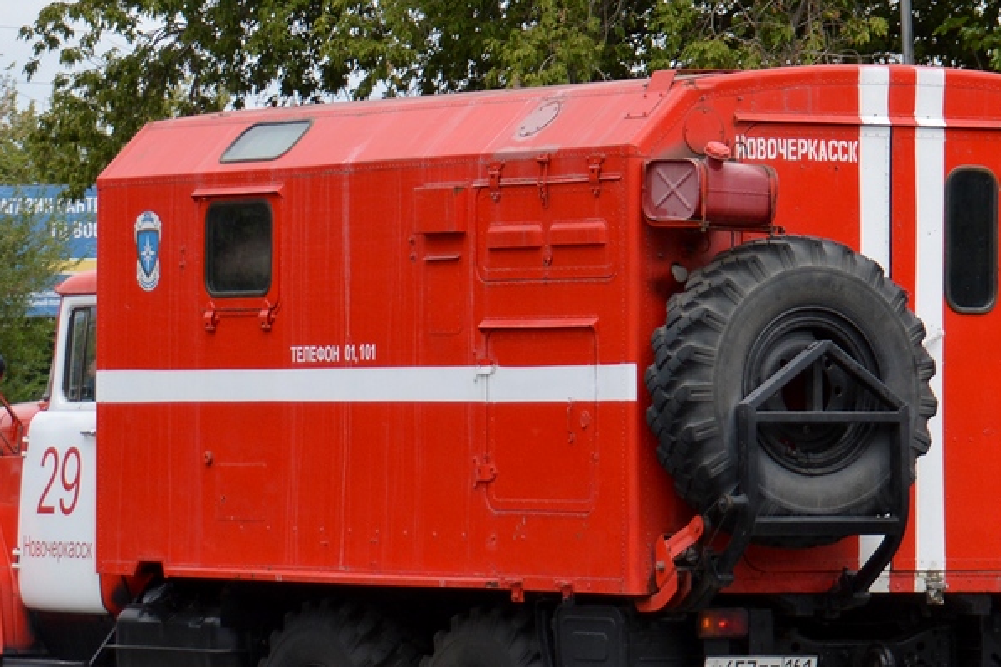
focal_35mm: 226
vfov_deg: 6.1
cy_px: 318
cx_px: 459
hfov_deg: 9.1
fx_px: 6284
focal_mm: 75
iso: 400
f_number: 5.6
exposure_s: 1/1250
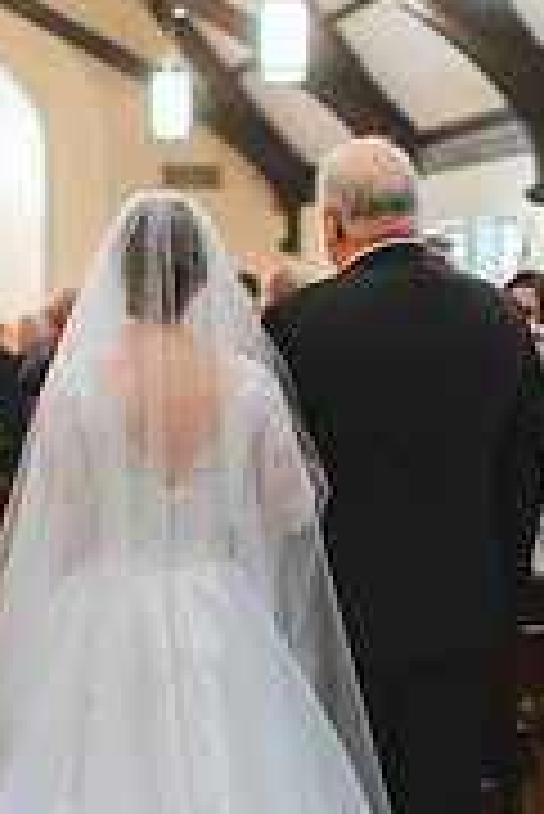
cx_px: 220
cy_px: 616
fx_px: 1968
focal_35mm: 87
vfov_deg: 23.1
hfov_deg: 15.7
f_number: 1.4
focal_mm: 35
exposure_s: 1/125
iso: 400
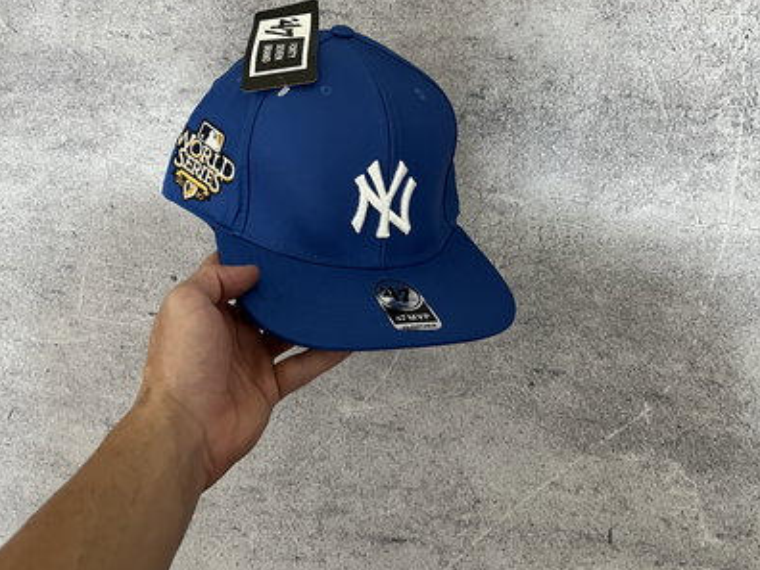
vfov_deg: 40.1
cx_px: 378
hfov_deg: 52.6
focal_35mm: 35
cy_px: 179
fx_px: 768
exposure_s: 1/50
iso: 400
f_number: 1.6
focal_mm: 5.1
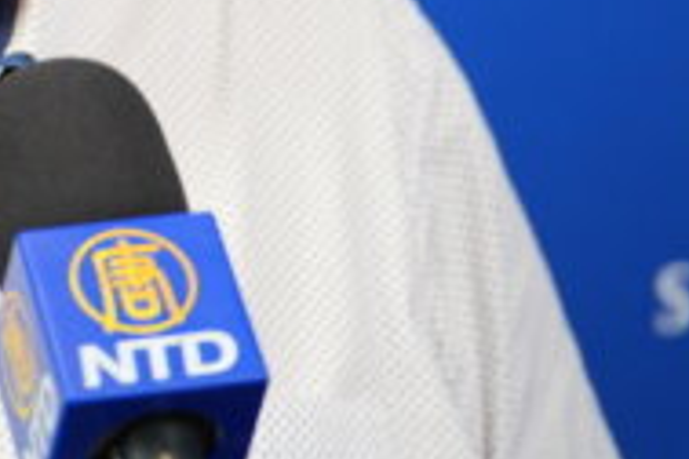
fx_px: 9129
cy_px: -262
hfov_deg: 4.3
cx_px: -164
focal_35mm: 477
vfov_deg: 2.9
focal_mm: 150
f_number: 2.8
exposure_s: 1/125
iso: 400
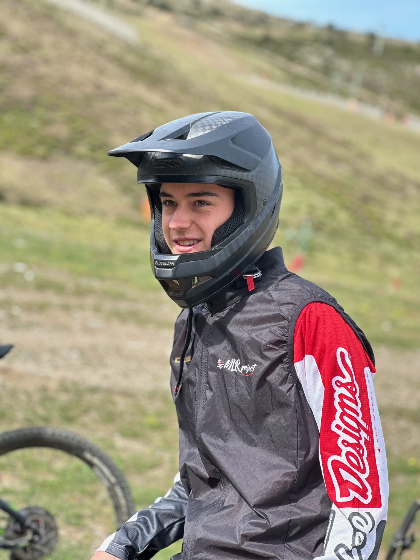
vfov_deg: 25.3
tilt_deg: +1.6
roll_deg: -0.7
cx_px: 210
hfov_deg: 19.1
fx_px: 1246
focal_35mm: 77
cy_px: 280
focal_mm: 9
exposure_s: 1/181
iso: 25
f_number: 2.8
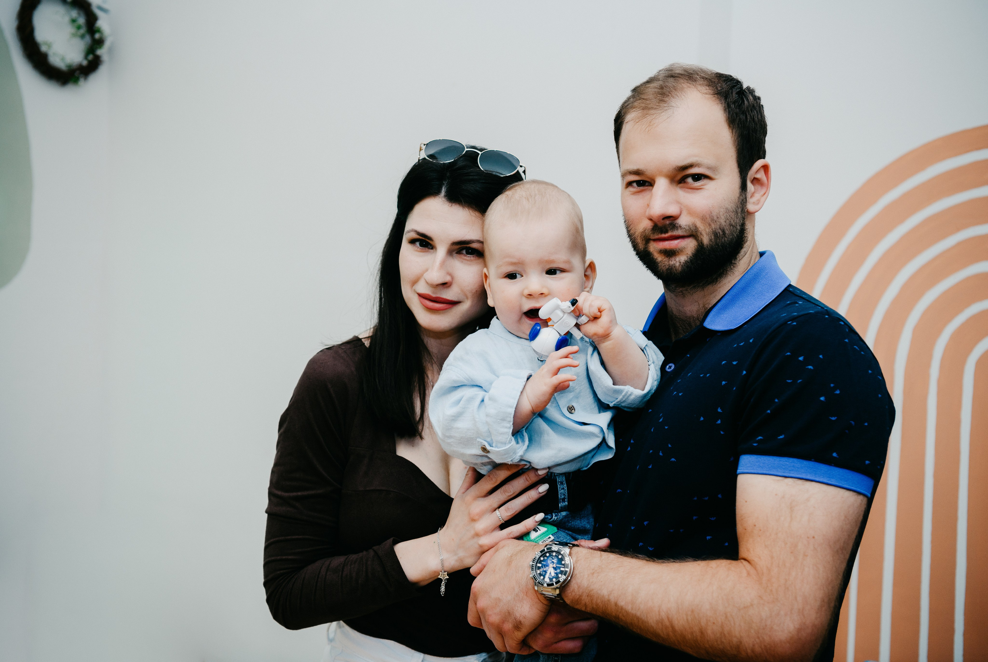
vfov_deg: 28.9
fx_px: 1284
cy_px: 327
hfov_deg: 42.1
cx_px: 486
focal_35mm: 47
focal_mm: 46
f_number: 3.5
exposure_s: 1/160
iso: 200
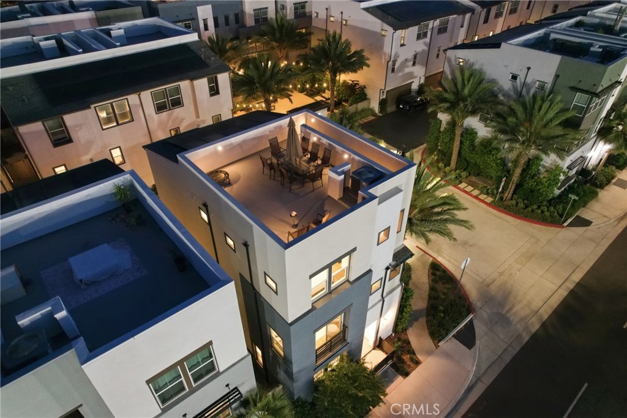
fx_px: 383
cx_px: 314
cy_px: 209
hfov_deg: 78.6
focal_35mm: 22
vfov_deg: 57.2
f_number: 2.8
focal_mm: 8.4
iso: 750
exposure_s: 1/8
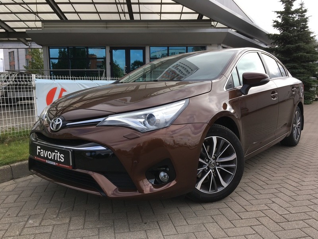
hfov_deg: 61.7
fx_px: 266
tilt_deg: -6.9
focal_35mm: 29
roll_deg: +1.2
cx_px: 159
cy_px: 120
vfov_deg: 48.2
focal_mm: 4.15
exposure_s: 1/754
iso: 25
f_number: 2.2
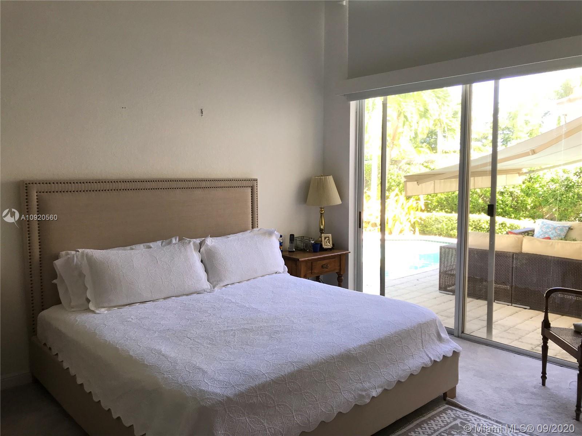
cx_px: 291
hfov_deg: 63.4
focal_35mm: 28
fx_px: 471
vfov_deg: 49.7
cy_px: 218
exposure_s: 1/40
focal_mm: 3.99
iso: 20
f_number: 1.8
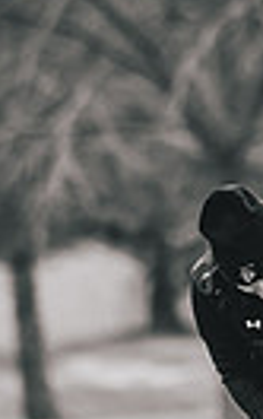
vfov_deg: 2.0
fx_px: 11898
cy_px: 516
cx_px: 349
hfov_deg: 1.3
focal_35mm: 1042
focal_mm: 150
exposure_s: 1/2500
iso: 800
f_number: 2.8
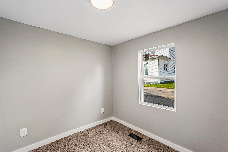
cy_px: 76
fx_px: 101
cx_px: 114
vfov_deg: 73.7
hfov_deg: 96.7
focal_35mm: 16
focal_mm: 16
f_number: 8
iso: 320
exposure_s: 1/30
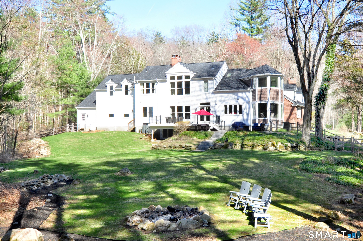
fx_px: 302
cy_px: 120
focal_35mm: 30
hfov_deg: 62.0
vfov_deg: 43.5
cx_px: 182
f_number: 9
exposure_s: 1/200
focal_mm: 20
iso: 500
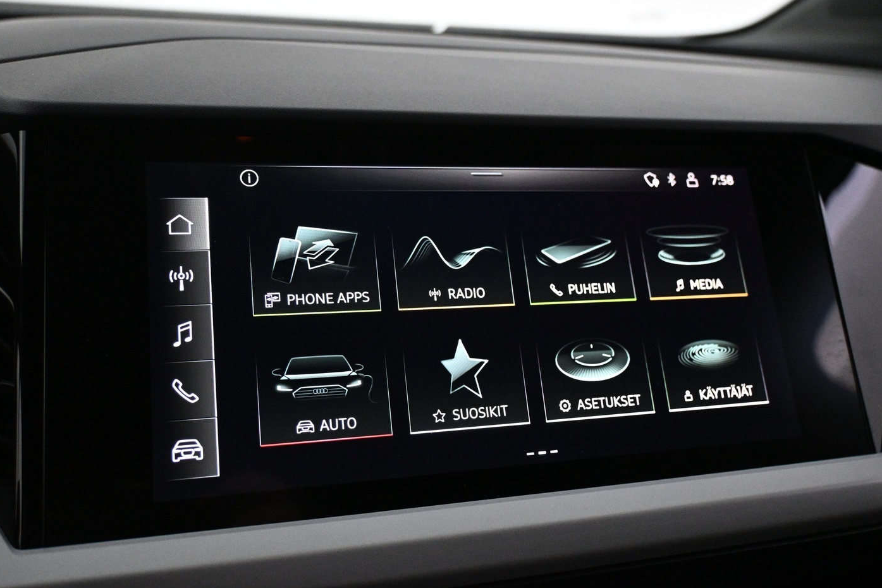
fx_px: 896
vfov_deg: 36.3
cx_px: 455
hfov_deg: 52.4
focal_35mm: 37
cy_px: 264
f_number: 4
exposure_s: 1/125
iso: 4000
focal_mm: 21
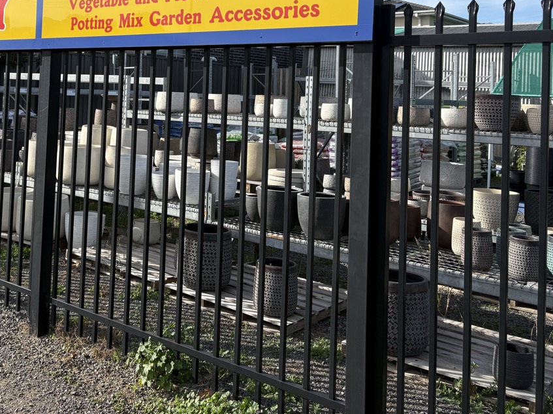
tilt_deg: +1.5
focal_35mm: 43
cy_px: 74
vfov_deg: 32.5
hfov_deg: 42.6
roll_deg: -3.1
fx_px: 687
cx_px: 144
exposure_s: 1/2985
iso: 50
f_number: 1.6
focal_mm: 5.96
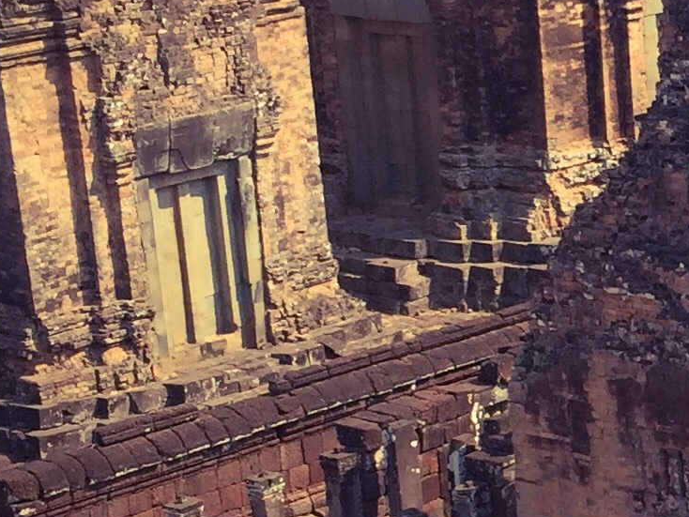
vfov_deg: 11.4
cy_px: 85
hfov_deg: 14.4
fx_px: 2588
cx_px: 941
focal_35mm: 130
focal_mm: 4.15
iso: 32
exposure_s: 1/1980
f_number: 2.2
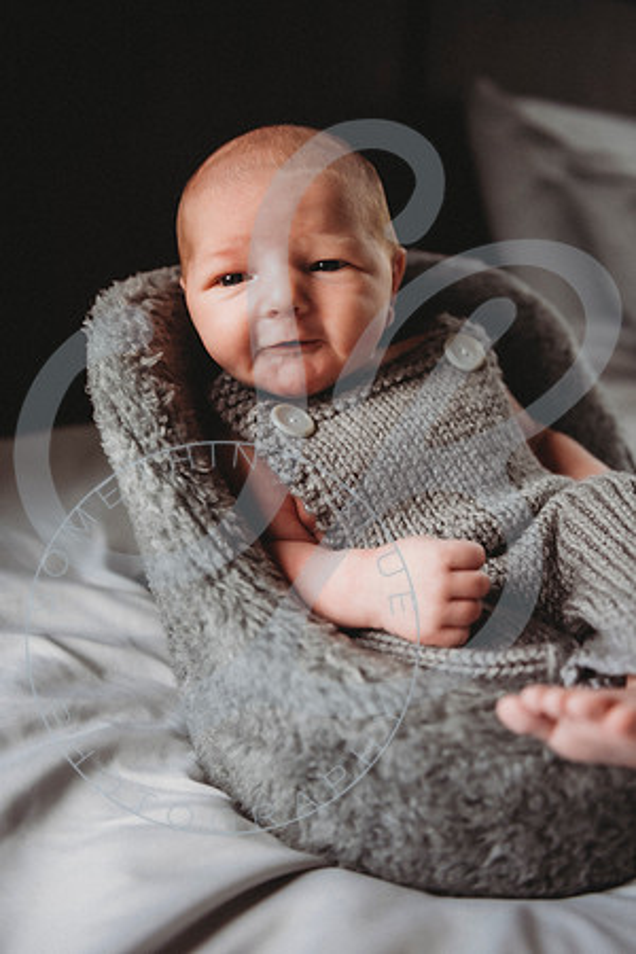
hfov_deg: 37.9
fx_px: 927
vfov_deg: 54.4
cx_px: 318
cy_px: 477
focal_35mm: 35
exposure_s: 1/125
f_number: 2.8
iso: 200
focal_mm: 35
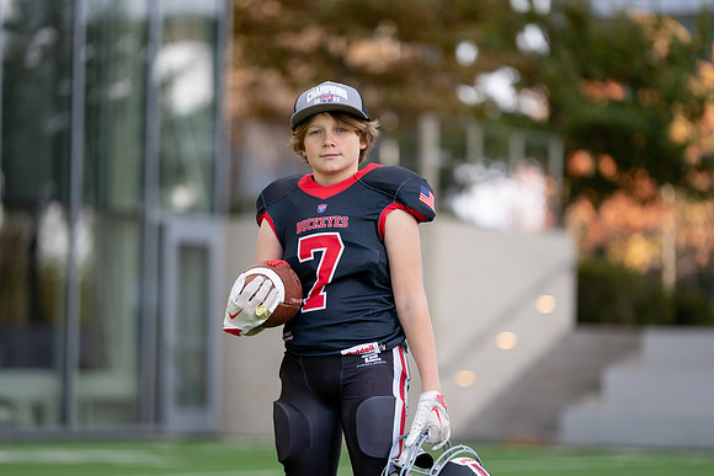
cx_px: 357
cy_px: 238
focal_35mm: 163
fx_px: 3243
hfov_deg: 12.6
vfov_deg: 8.4
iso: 100
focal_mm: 158
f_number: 2.8
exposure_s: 1/400
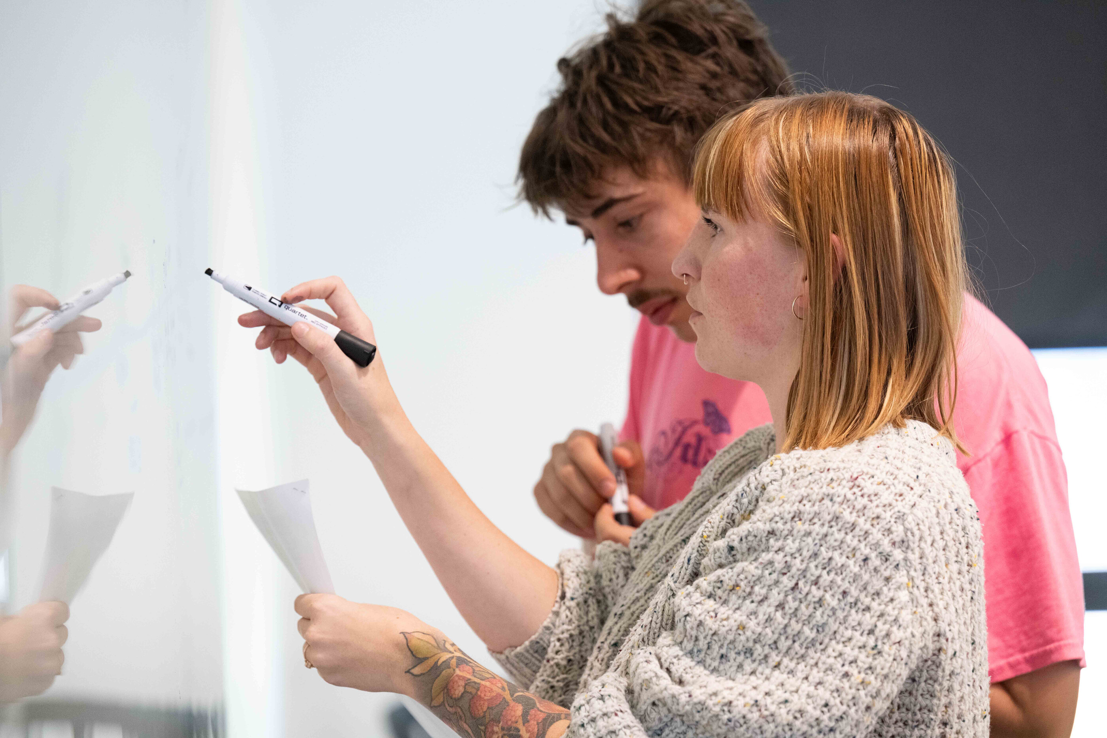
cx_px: 554
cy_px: 369
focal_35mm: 145
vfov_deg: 9.5
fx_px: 4459
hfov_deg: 14.2
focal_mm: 145
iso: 3200
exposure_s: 1/160
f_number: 3.5
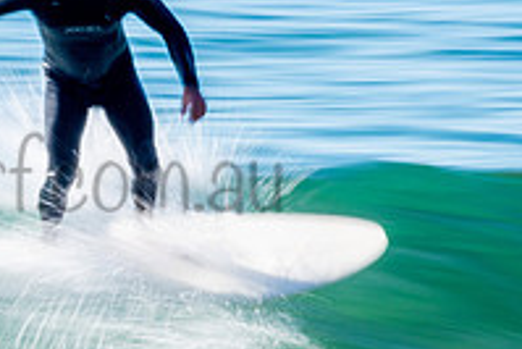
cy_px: 139
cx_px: 22
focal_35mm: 1741
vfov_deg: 0.8
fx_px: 25262
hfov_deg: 1.2
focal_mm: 500
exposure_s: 1/15
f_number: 32
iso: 64
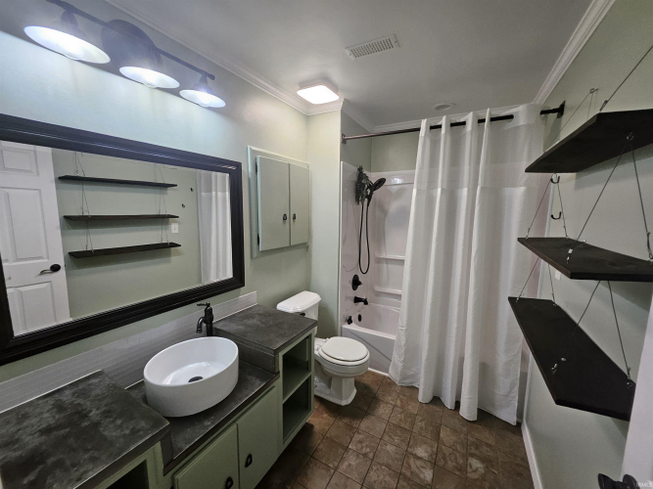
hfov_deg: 106.2
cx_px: 326
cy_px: 244
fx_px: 245
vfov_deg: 89.9
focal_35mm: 13
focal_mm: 1.74
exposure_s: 1/60
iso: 160
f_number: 2.2
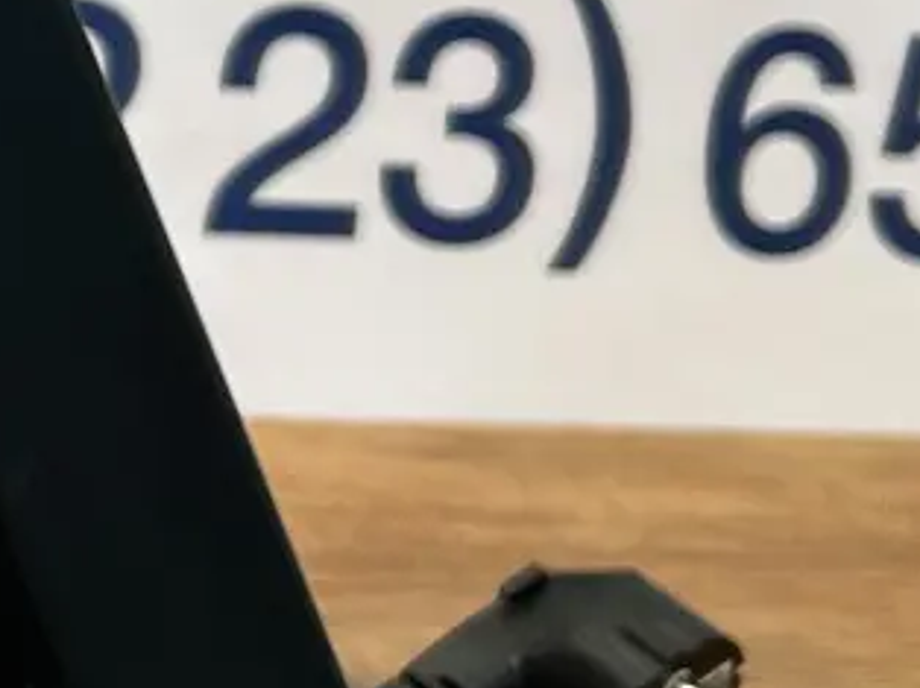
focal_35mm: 159
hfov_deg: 11.2
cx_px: -961
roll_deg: -2.4
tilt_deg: -4.4
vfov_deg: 9.2
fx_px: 4223
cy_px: -88
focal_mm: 5.7
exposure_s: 1/130
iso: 32
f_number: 1.5
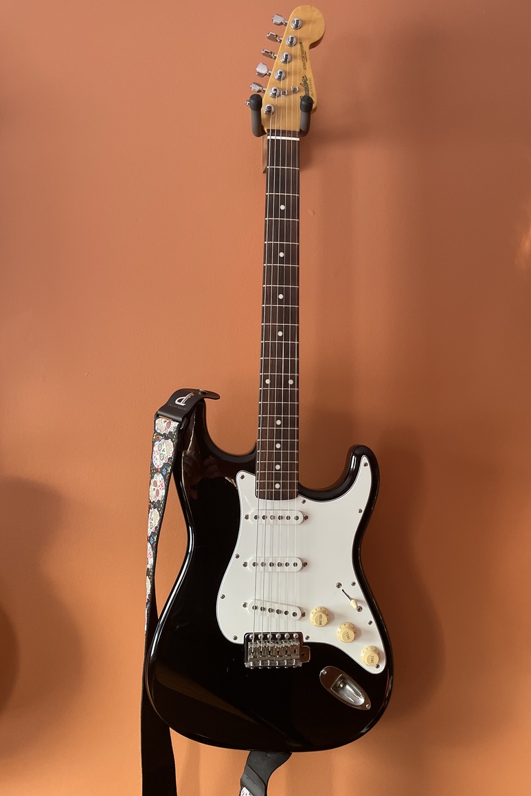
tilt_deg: +1.1
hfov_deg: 46.4
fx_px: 619
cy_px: 400
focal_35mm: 28
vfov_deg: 65.5
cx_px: 291
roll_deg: +0.7
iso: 200
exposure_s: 1/60
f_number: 1.6
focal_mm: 4.2
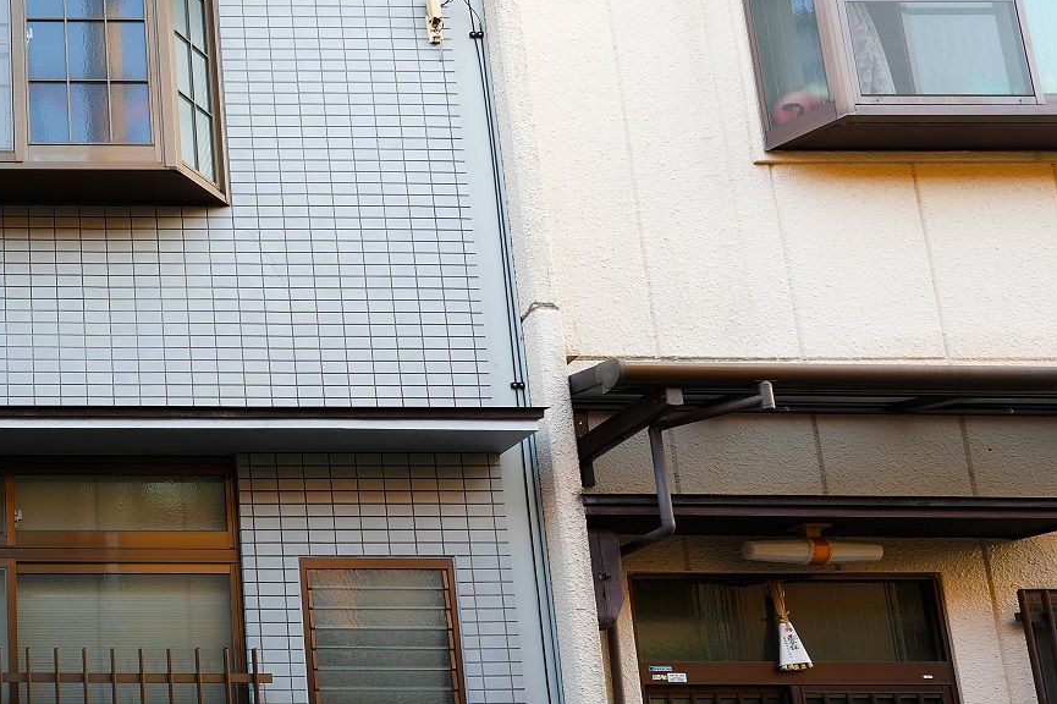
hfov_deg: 42.6
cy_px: 535
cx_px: -64
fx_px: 1086
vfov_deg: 35.1
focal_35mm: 37
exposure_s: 1/6
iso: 100
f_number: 8
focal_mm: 16
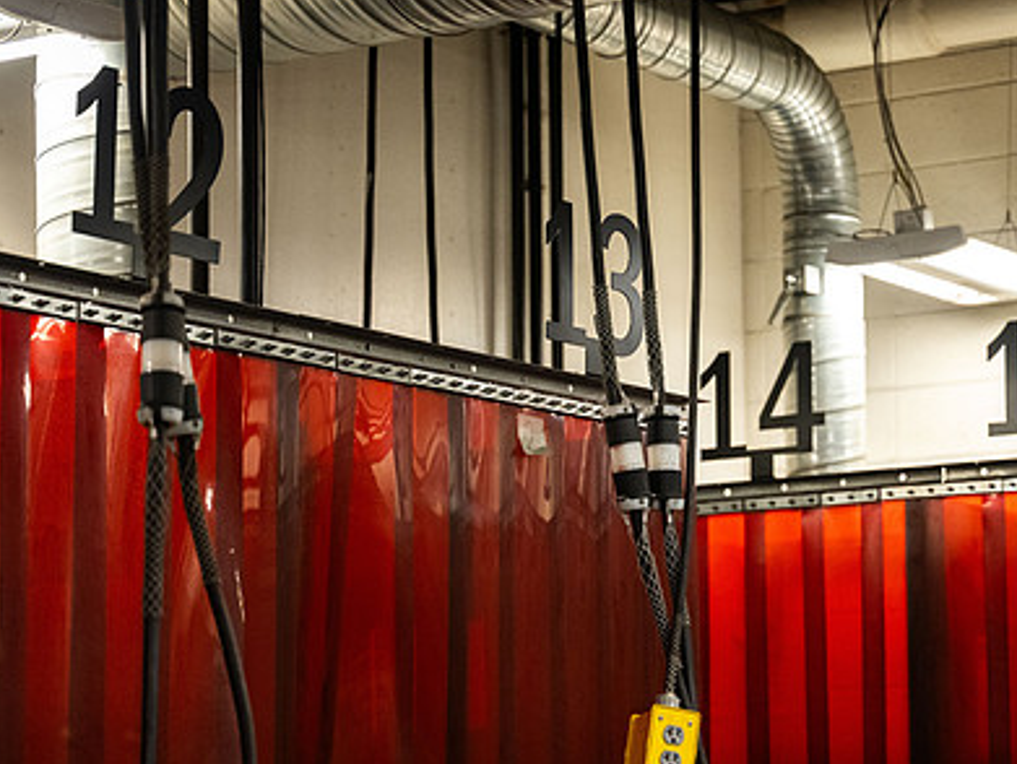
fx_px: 3147
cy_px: 383
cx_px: 681
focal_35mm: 107
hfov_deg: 18.3
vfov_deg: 13.9
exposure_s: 1/640
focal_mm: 71
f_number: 2.8
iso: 1600
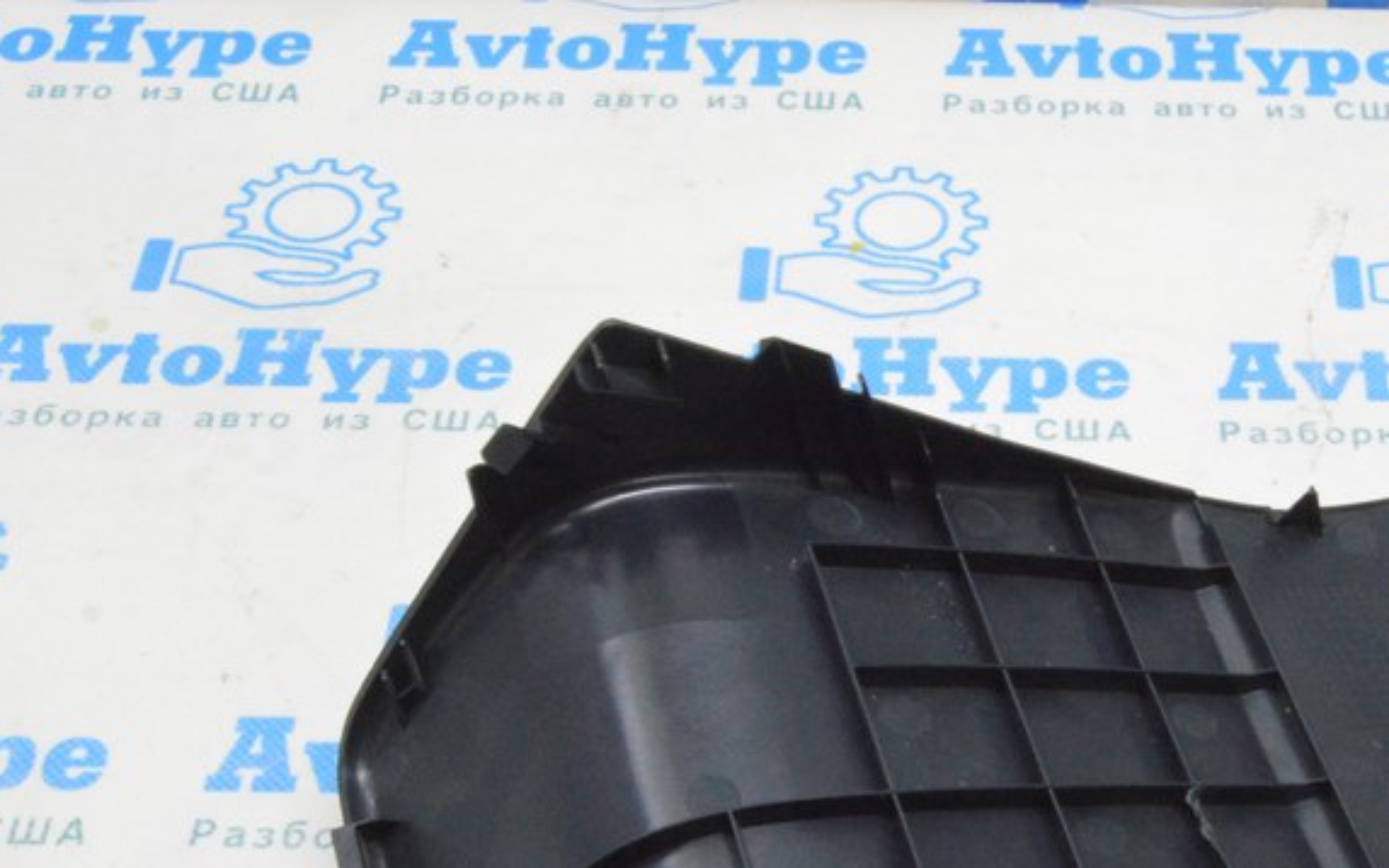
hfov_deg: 28.4
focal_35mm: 71
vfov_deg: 18.1
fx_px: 2687
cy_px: 729
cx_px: 1110
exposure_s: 1/15
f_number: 20
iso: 6400
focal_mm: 26
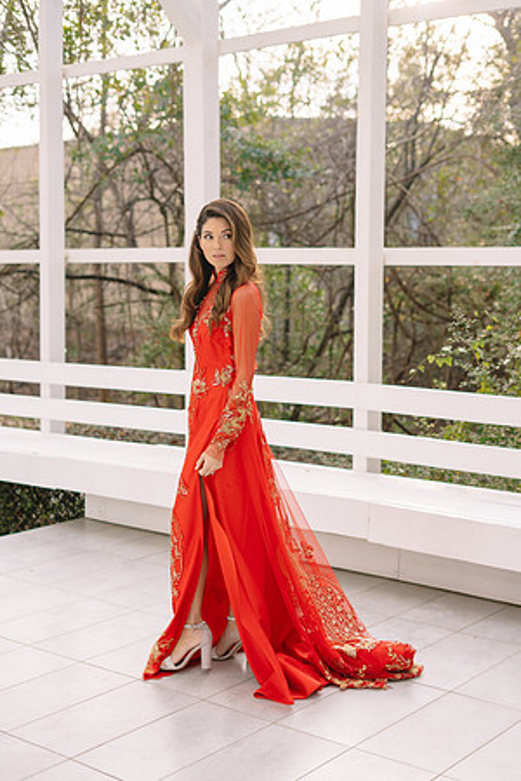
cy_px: 390
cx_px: 260
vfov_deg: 39.6
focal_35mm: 50
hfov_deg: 27.0
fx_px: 1085
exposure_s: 1/200
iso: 50
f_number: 2.5
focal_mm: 50
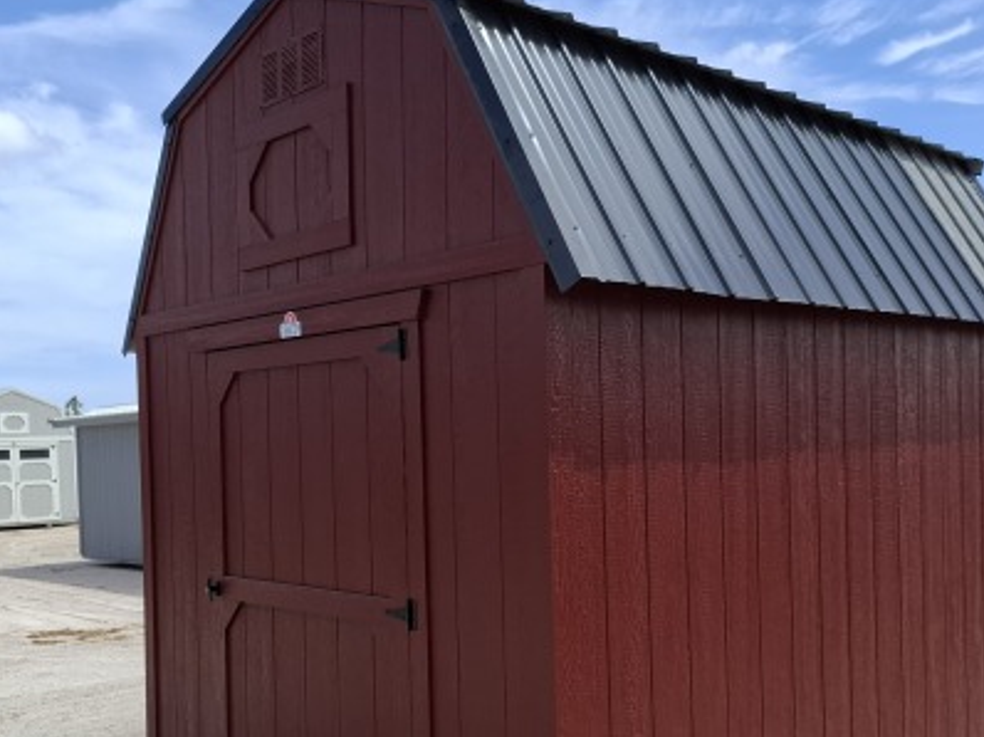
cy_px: 462
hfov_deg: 50.1
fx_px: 1051
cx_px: 445
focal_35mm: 37
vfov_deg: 38.4
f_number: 1.8
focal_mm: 5.54
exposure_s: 1/1855
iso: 50
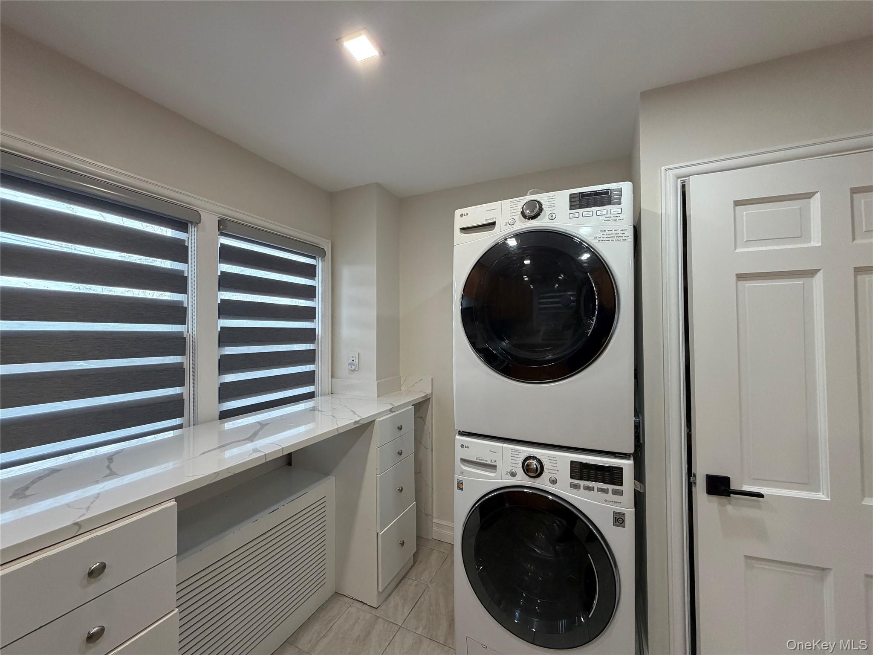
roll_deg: +1.3
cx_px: 436
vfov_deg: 85.7
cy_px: 328
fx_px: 353
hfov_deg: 102.1
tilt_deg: +2.1
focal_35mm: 14
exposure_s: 1/120
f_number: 2.2
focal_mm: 2.22
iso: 200
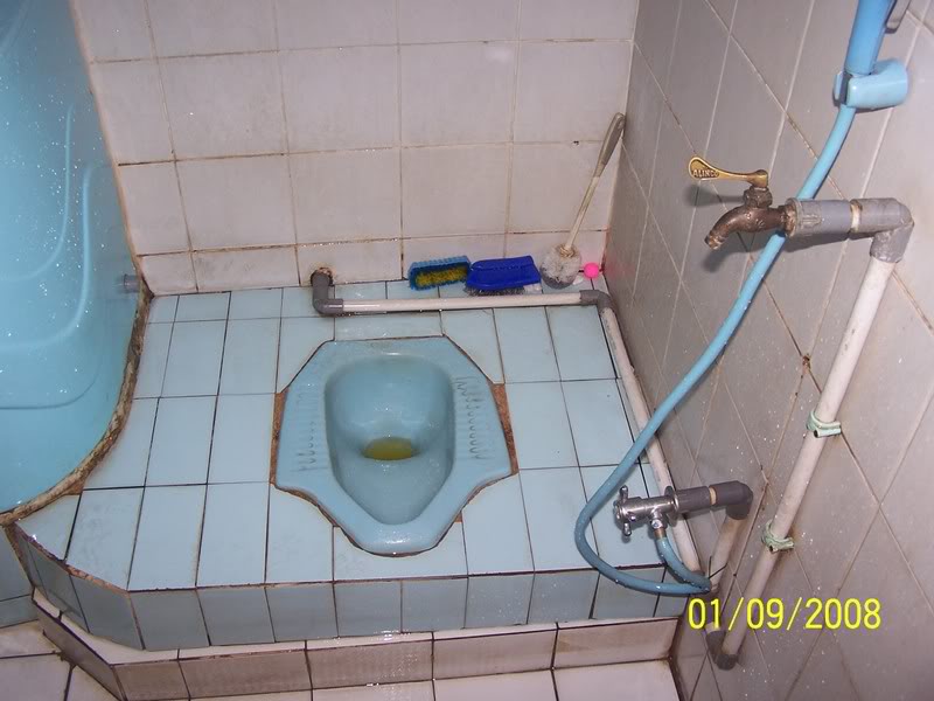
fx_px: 1025
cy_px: 350
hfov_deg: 49.0
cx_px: 467
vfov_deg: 37.7
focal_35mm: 38
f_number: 2.8
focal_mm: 6.3
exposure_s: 1/60
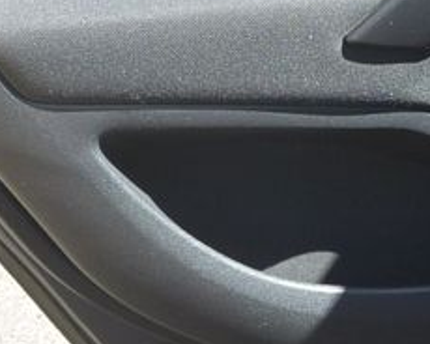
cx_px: 318
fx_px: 1438
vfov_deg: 13.5
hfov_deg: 16.9
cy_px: 40
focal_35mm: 113
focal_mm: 10
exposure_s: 1/250
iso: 160
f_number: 4
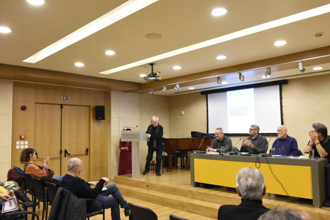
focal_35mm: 30
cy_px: 110
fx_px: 275
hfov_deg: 61.9
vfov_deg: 43.7
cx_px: 165
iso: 2000
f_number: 7.1
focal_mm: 20
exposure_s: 1/30
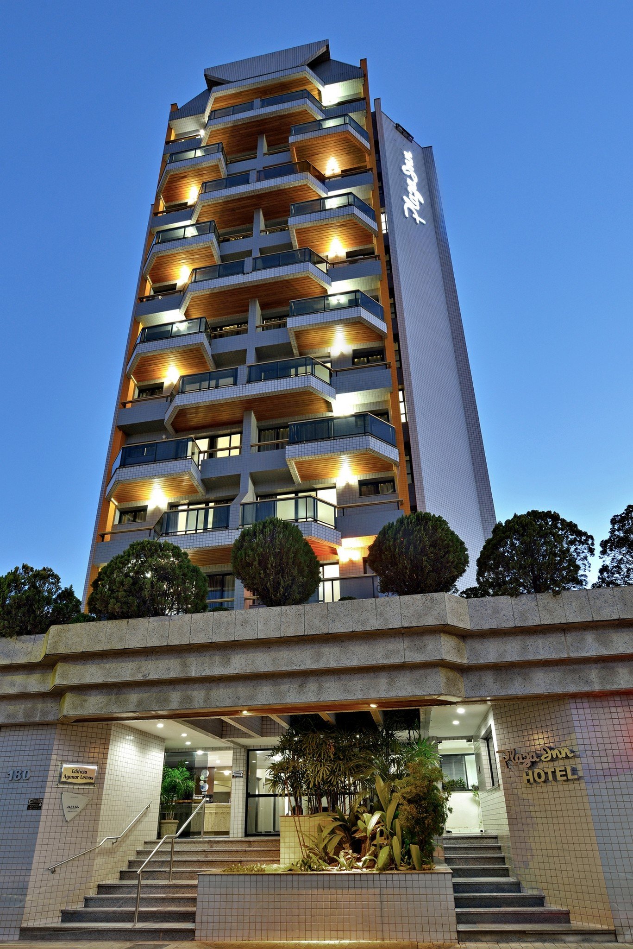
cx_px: 316
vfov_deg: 90.0
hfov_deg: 67.4
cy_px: 474
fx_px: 474
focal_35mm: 18
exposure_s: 10
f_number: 11
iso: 100
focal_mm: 18
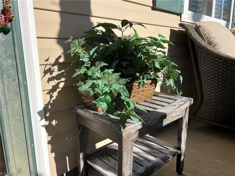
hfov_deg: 67.3
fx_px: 177
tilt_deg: -12.6
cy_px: 88
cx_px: 118
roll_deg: +0.5
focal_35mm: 26
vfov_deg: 53.1
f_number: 1.5
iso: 50
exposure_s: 1/4115
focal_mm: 5.7
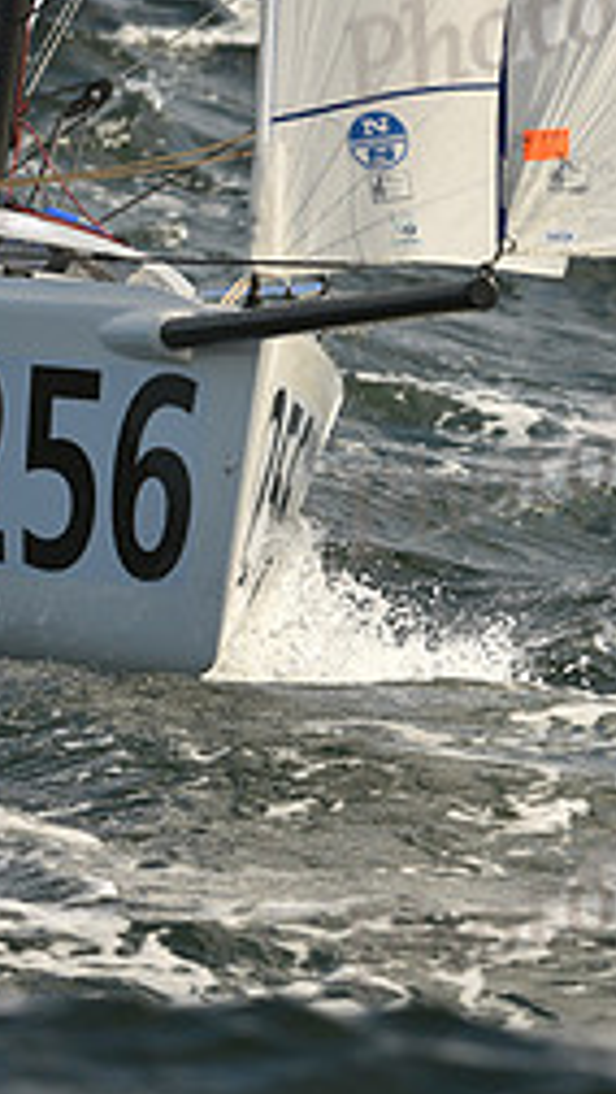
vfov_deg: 3.7
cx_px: 121
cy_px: 280
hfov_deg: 2.1
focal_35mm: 579
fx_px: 16791
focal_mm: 240
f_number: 7.1
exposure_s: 1/1600
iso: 320
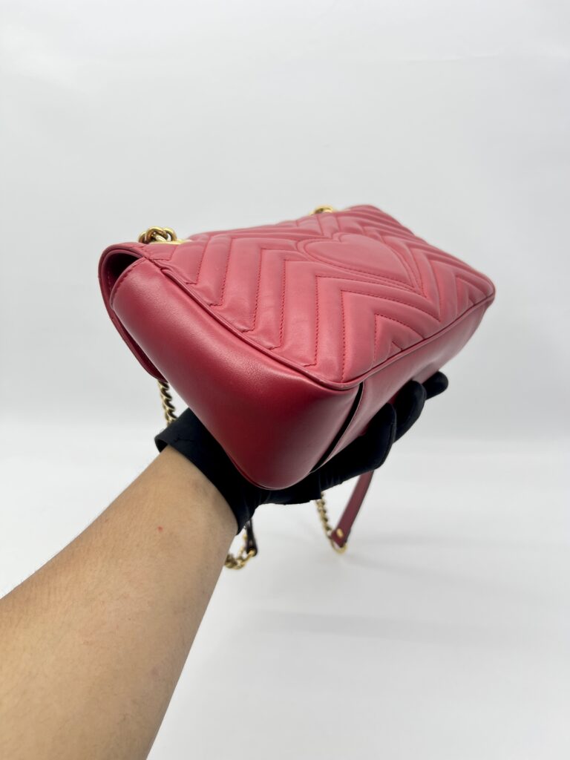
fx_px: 571
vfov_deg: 67.3
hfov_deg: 53.1
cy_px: 380
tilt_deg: -26.8
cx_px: 285
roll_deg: +0.7
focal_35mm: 26
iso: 32
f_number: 1.5
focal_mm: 5.7
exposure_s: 1/106
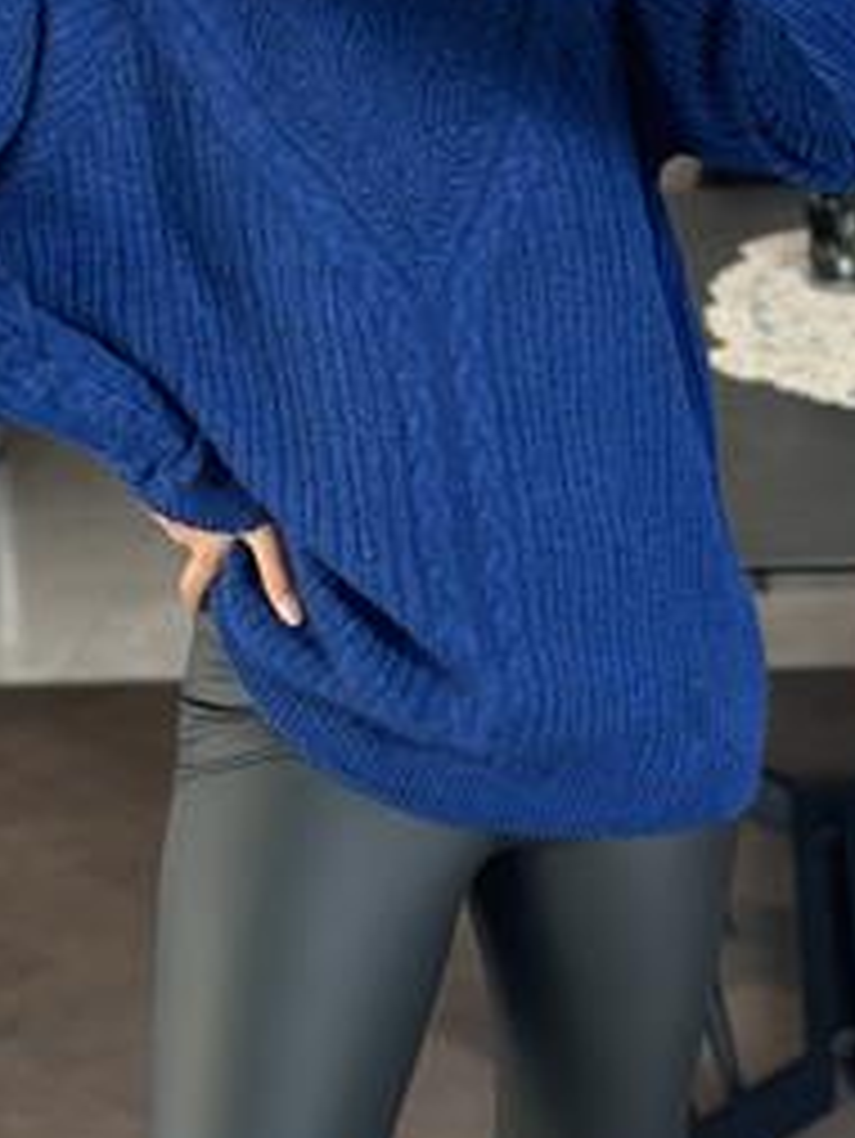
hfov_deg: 15.4
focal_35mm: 96
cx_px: 405
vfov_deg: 20.2
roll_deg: +3.7
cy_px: 252
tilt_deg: -17.8
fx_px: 3159
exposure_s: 1/106
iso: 125
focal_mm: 6.86
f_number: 1.78
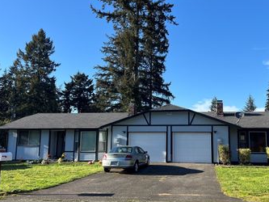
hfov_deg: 47.3
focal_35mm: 39
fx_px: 303
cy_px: 102
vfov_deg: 36.8
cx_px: 174
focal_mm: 5.7
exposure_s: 1/1838
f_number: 1.5
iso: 50
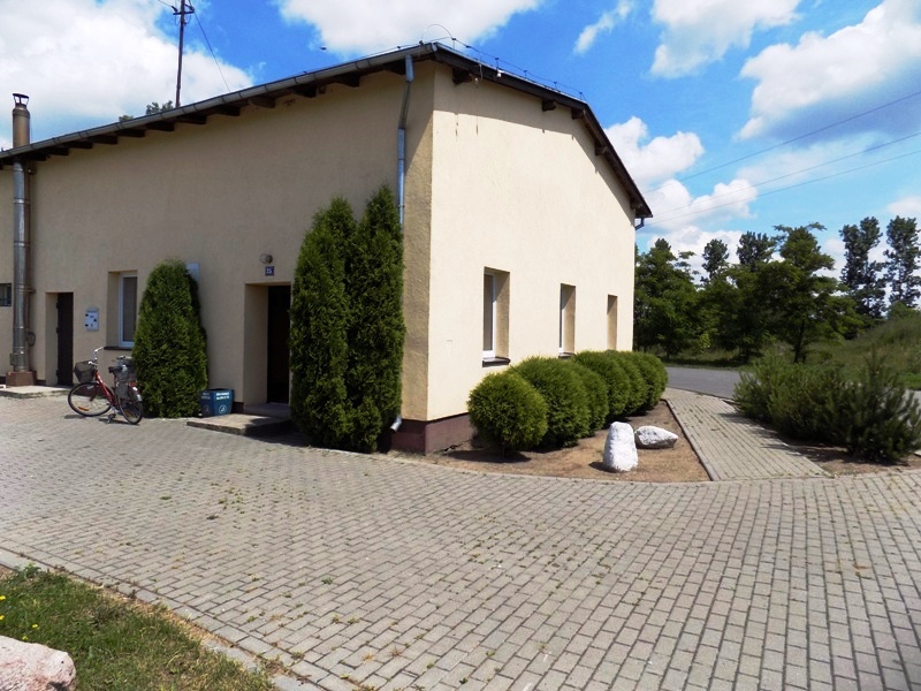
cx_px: 460
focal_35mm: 23
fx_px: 612
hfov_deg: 73.9
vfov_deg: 58.9
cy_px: 346
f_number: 9.9
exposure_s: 1/160
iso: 80
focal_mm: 4
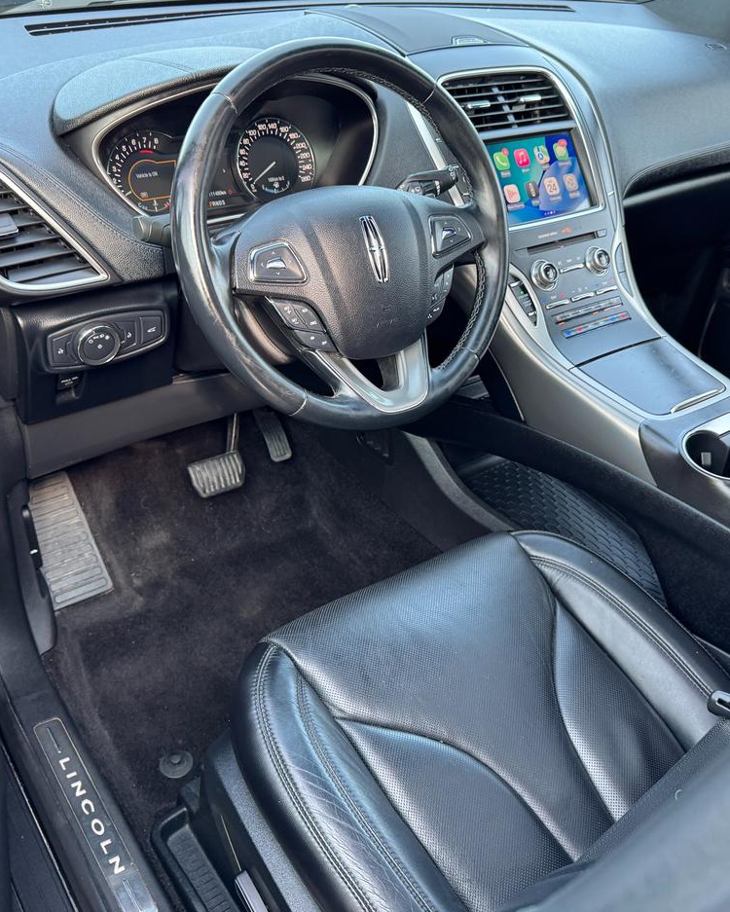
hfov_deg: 45.8
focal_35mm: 32
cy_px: 448
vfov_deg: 55.6
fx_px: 864
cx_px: 380
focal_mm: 6.76
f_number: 1.78
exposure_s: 1/121
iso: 200
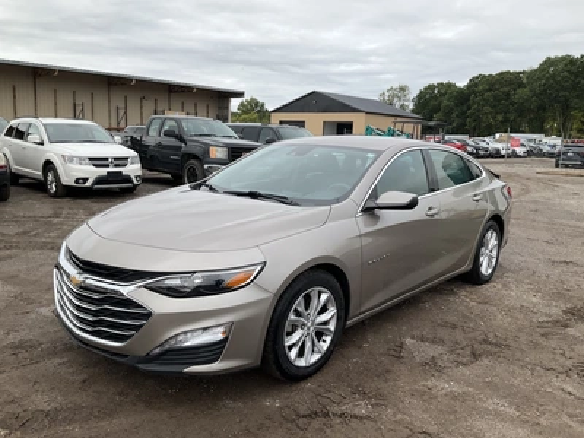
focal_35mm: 29
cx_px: 292
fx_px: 489
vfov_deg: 48.2
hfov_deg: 61.7
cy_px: 219
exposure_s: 1/1412
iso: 25
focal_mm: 3
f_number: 1.8
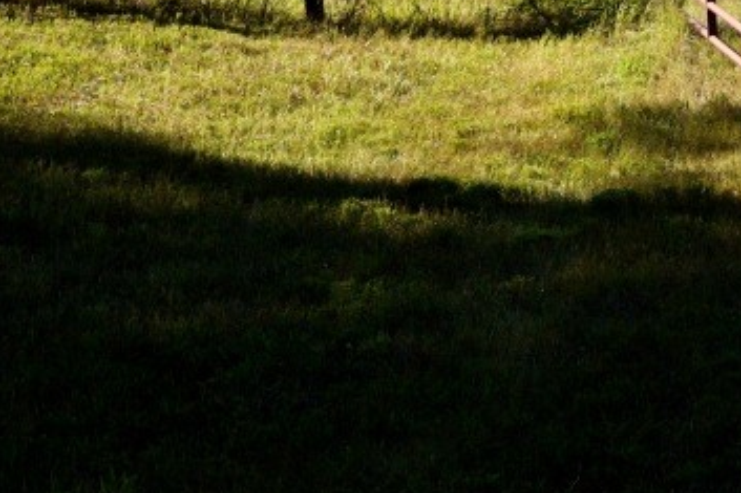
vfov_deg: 14.3
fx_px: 1881
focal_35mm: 91
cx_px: 1037
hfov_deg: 19.9
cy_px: -156
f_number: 6.3
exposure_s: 1/3200
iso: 1000
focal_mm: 21
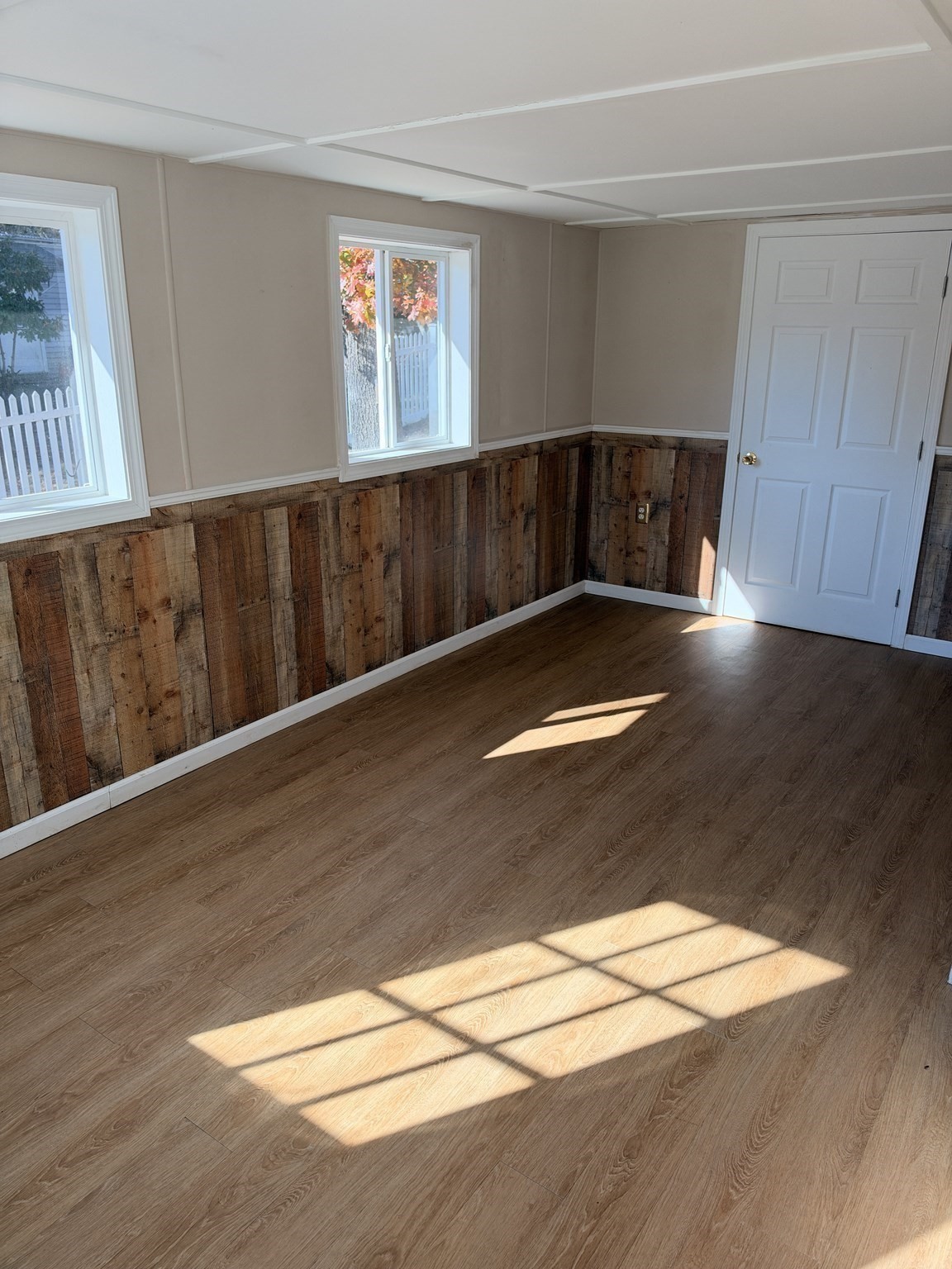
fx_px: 880
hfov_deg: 56.8
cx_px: 476
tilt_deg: -17.2
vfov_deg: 71.6
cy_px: 634
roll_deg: -0.2
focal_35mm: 24
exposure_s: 1/611
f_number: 1.8
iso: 100
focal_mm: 6.93
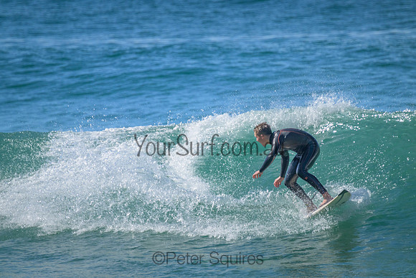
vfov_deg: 1.7
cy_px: 139
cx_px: 208
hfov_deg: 2.6
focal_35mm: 800
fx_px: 9246
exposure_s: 1/1600
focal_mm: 800
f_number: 11
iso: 2000
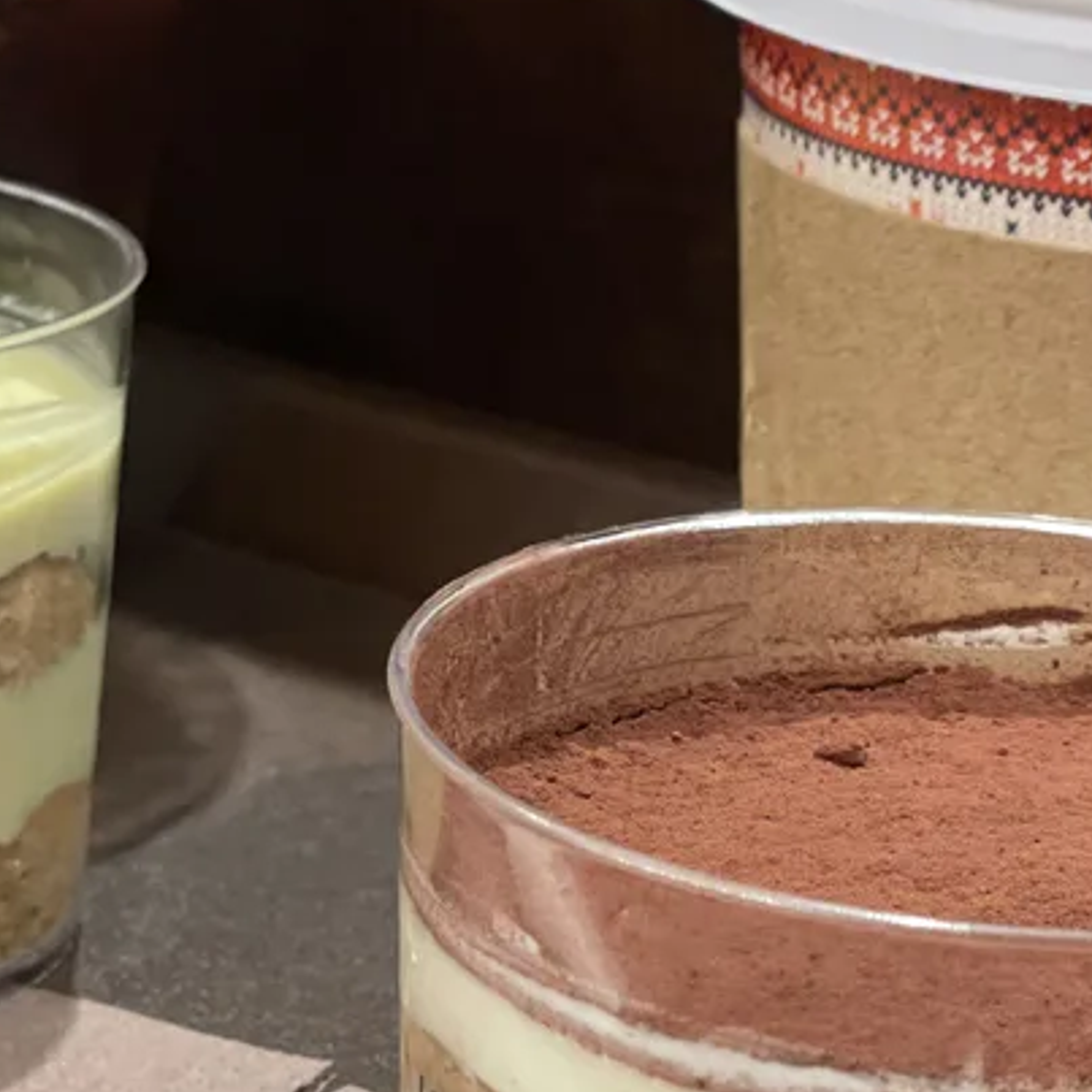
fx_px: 4890
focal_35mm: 137
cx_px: 325
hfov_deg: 12.7
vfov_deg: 12.6
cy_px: 1005
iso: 200
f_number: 2
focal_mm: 6
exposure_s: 1/100
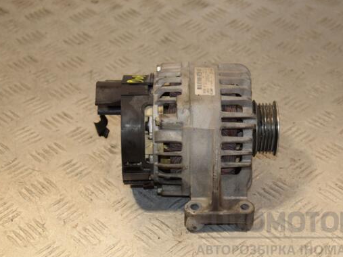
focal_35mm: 82
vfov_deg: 18.0
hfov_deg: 23.8
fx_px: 812
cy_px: 132
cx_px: 183
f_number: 6.3
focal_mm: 48
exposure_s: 1/200
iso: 800
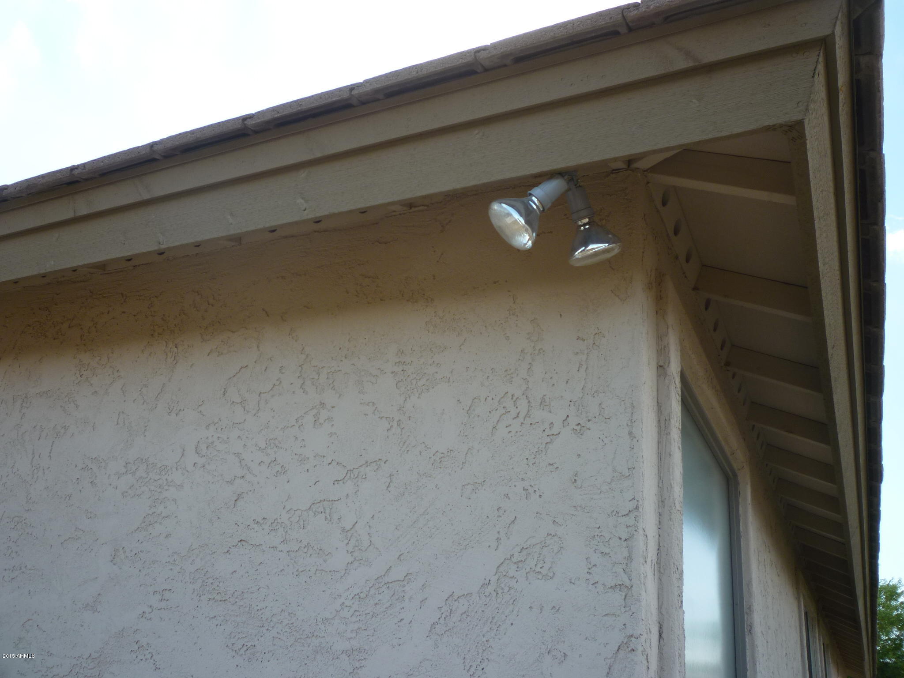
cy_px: 339
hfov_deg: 61.7
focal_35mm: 29
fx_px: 757
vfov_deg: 48.2
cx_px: 452
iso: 80
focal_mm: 5.2
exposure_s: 1/250
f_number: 3.3
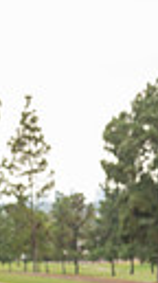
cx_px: 454
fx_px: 1416
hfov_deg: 6.0
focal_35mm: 189
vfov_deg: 11.2
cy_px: 317
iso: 200
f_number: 5.6
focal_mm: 40
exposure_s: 1/250
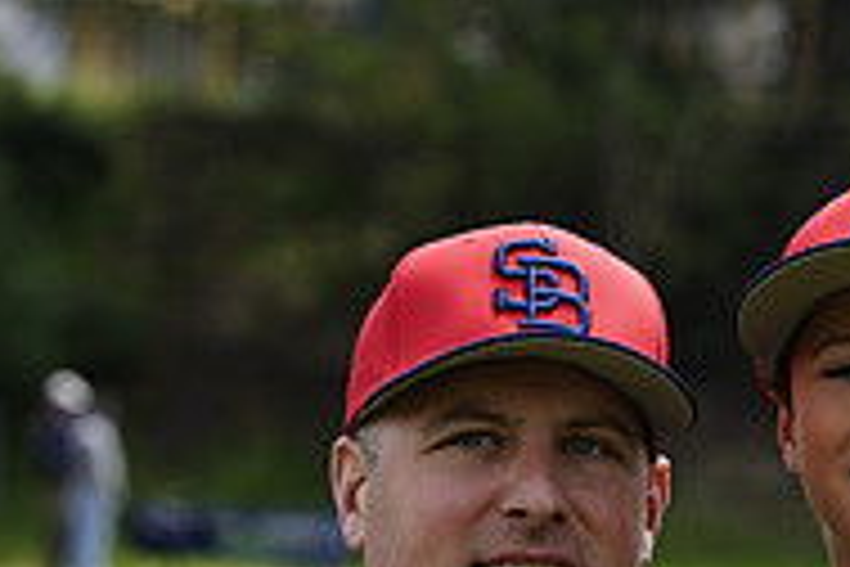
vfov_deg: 3.5
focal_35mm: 392
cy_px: 904
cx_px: 605
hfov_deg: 5.3
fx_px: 9255
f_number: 6.3
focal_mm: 128
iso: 100
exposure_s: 1/250
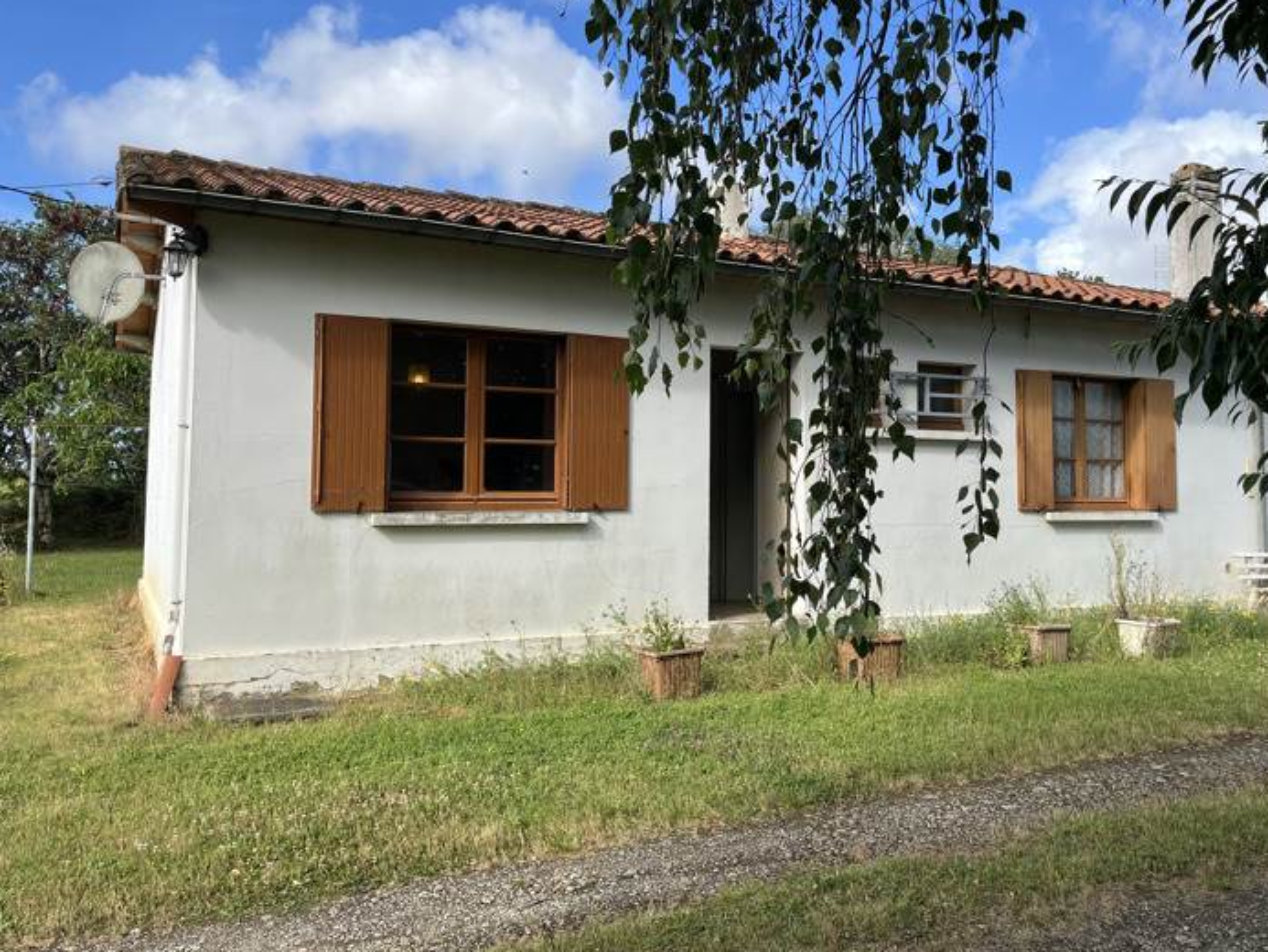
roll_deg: -0.3
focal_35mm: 30
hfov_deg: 59.8
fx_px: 1099
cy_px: 421
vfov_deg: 46.7
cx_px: 701
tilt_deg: +3.4
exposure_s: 1/2755
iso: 50
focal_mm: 5.1
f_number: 1.6
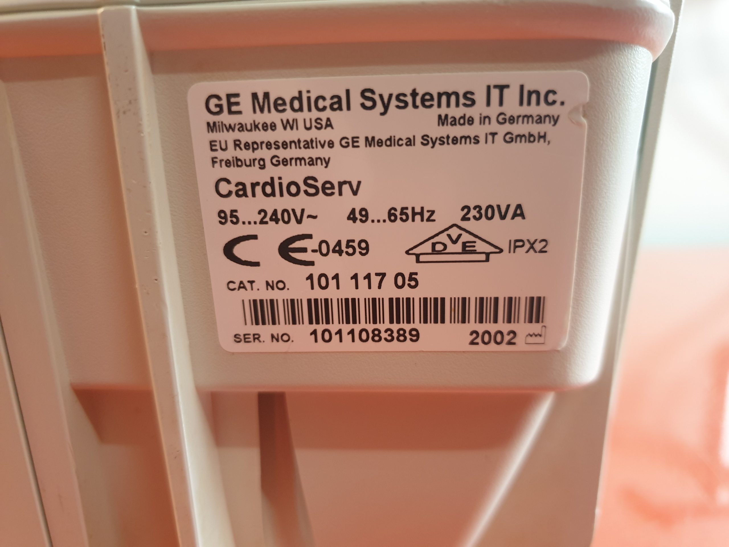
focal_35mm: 26
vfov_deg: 53.1
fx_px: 548
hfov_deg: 67.3
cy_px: 274
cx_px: 364
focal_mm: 4.3
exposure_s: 1/33
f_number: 1.5
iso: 320
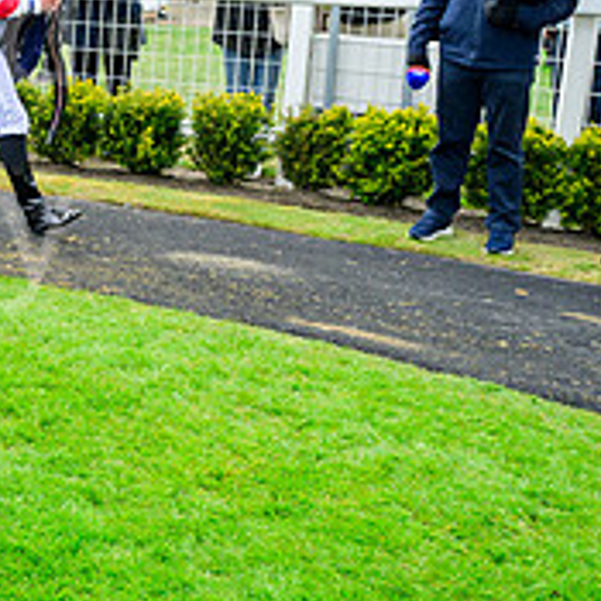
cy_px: 112
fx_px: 1434
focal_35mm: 73
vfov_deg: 23.3
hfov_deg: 20.4
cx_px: -289
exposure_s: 1/400
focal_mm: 24
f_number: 6.3
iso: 400
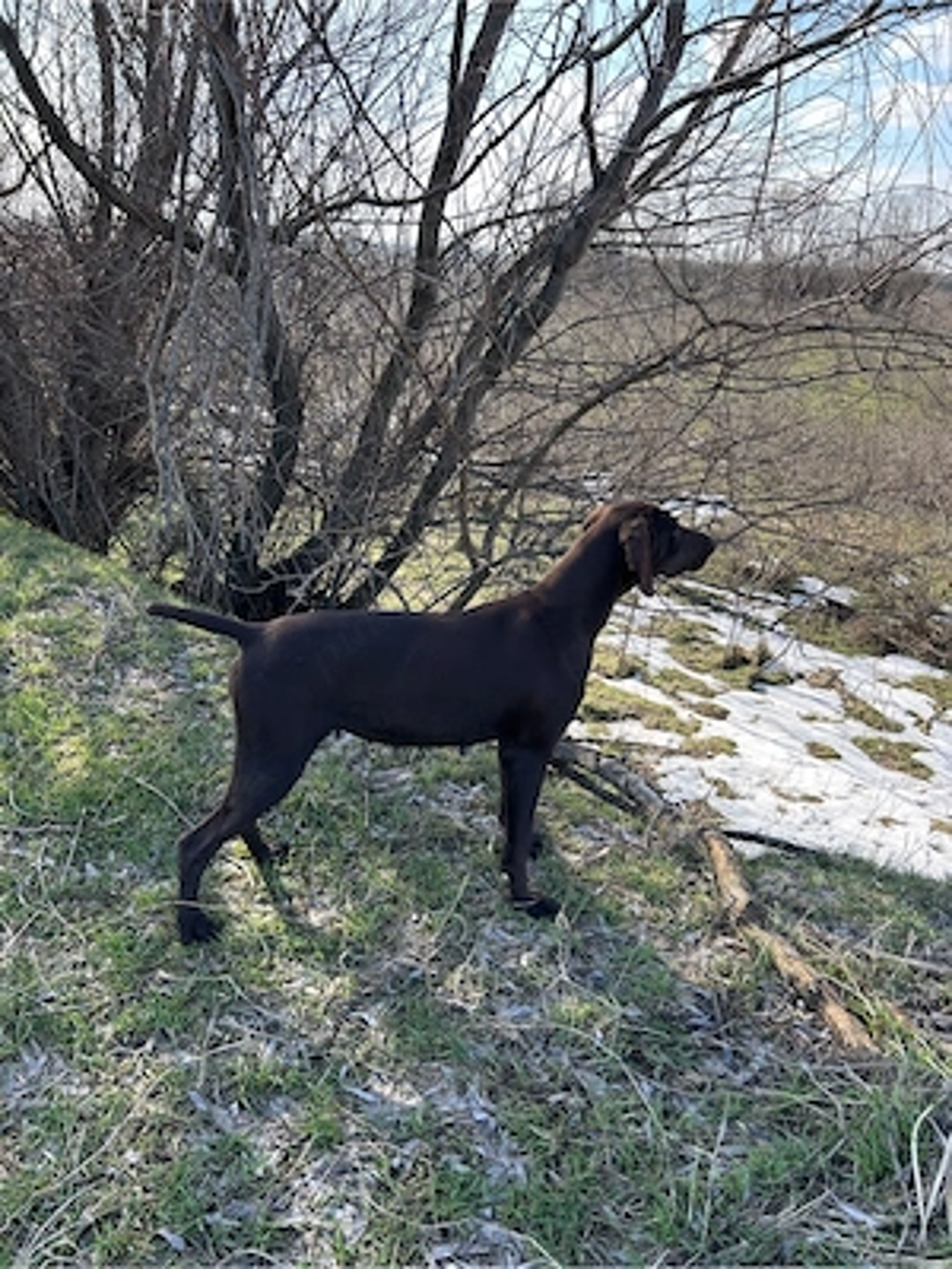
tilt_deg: -22.6
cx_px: 476
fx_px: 953
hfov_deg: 53.1
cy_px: 634
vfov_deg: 67.3
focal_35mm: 26
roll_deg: -3.0
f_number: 1.5
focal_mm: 5.7
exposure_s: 1/814
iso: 50
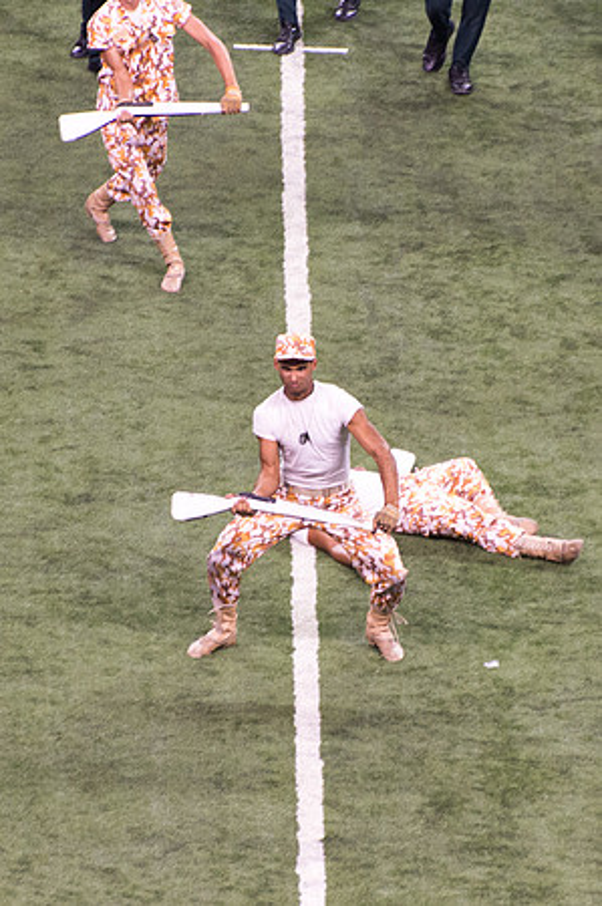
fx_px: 15255
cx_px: 341
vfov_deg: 3.4
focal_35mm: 607
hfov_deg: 2.3
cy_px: 455
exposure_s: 1/320
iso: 2200
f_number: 5.6
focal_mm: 300
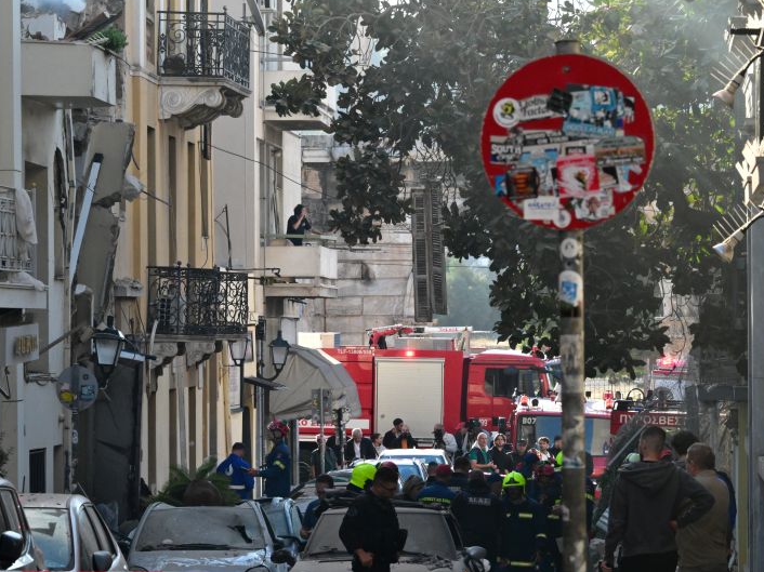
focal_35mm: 218
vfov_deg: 6.8
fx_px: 4810
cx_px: 346
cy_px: 285
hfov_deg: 9.1
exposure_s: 1/400
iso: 6400
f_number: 22
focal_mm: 200
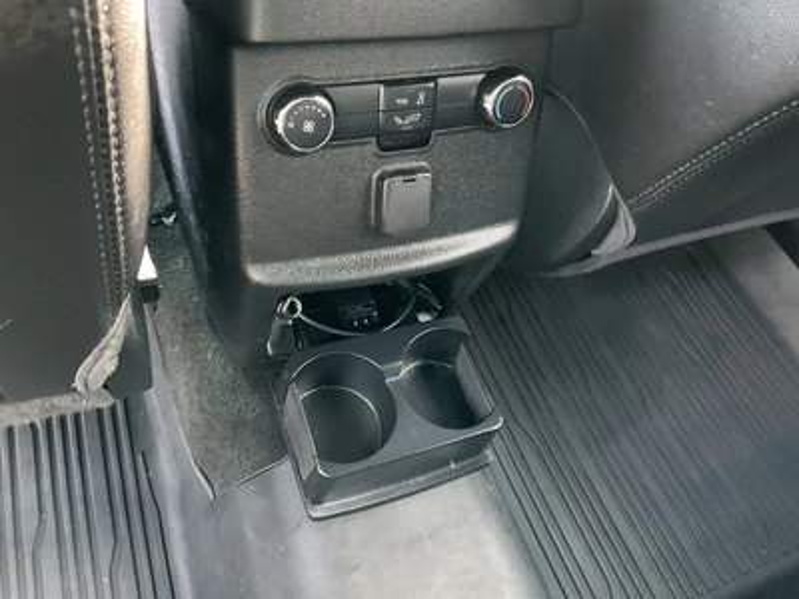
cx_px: 400
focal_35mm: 29
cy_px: 300
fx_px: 669
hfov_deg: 61.7
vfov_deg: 48.2
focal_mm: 3
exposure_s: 1/25
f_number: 1.8
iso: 640
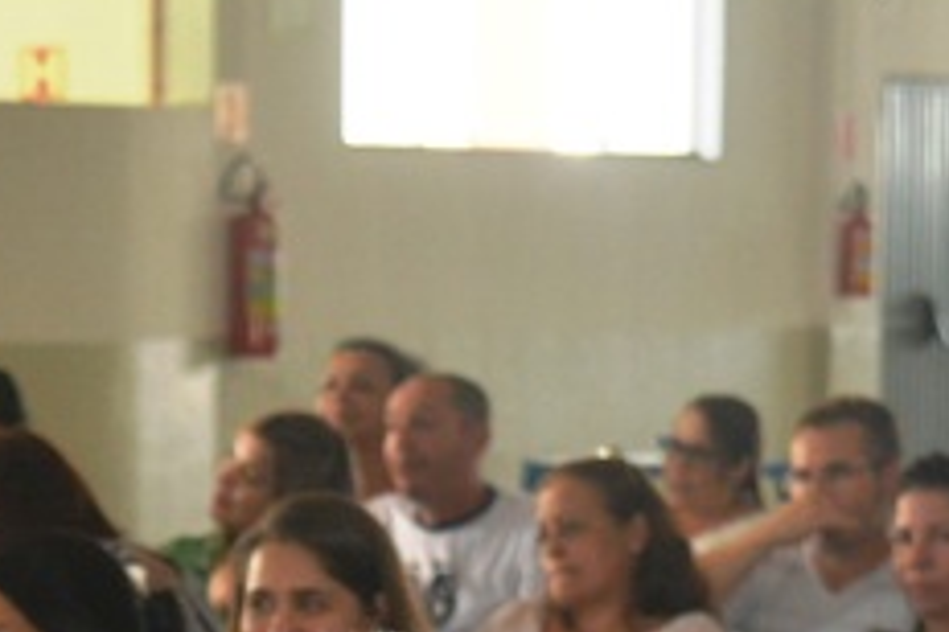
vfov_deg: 4.8
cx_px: 407
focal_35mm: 281
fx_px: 7407
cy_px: 1215
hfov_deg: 7.3
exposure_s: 1/60
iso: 720
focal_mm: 48
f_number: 5.3
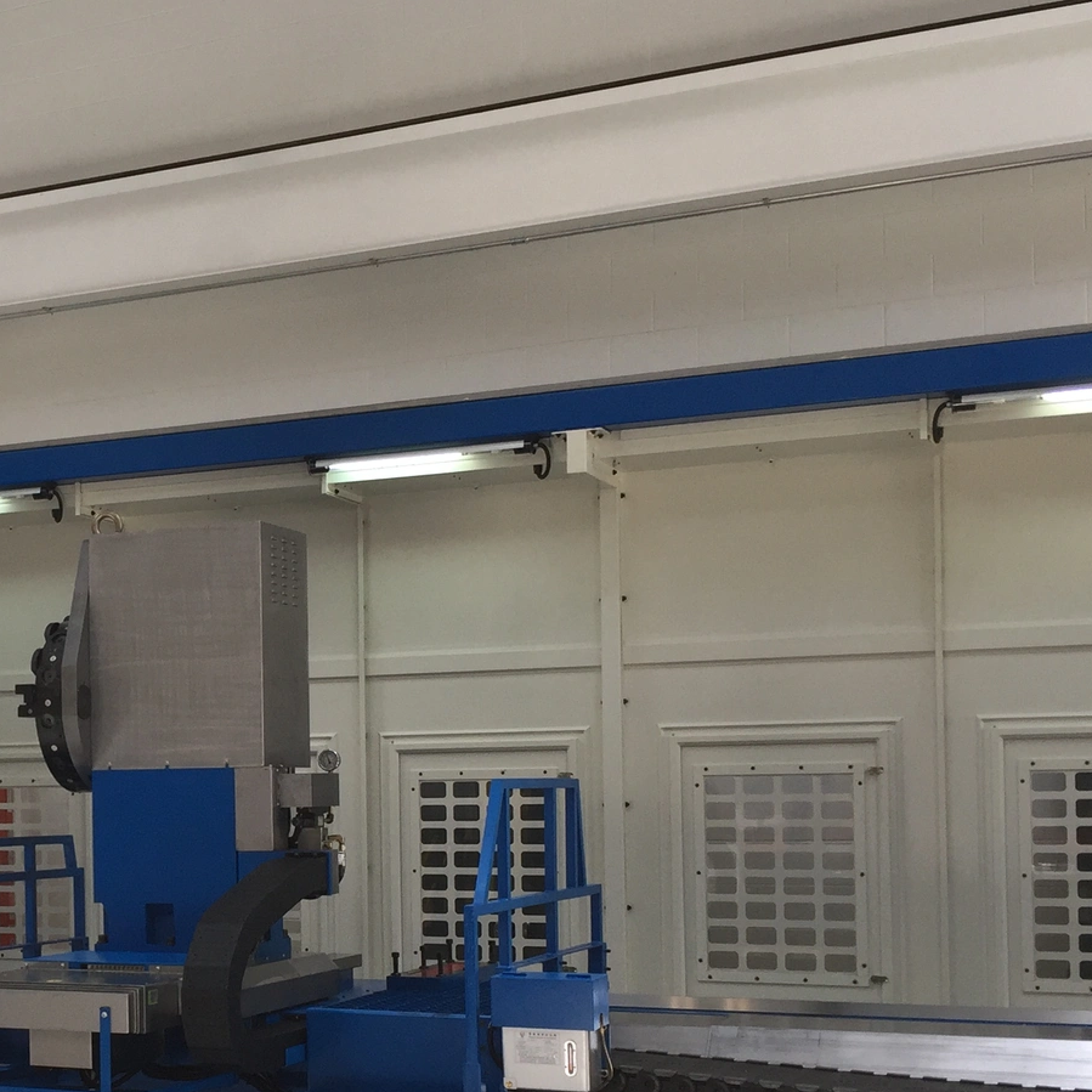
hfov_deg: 28.3
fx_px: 2034
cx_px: 17
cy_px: 764
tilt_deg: +1.9
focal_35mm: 57
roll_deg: -0.5
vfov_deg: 29.7
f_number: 2.2
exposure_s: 1/120
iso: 50
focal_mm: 4.15
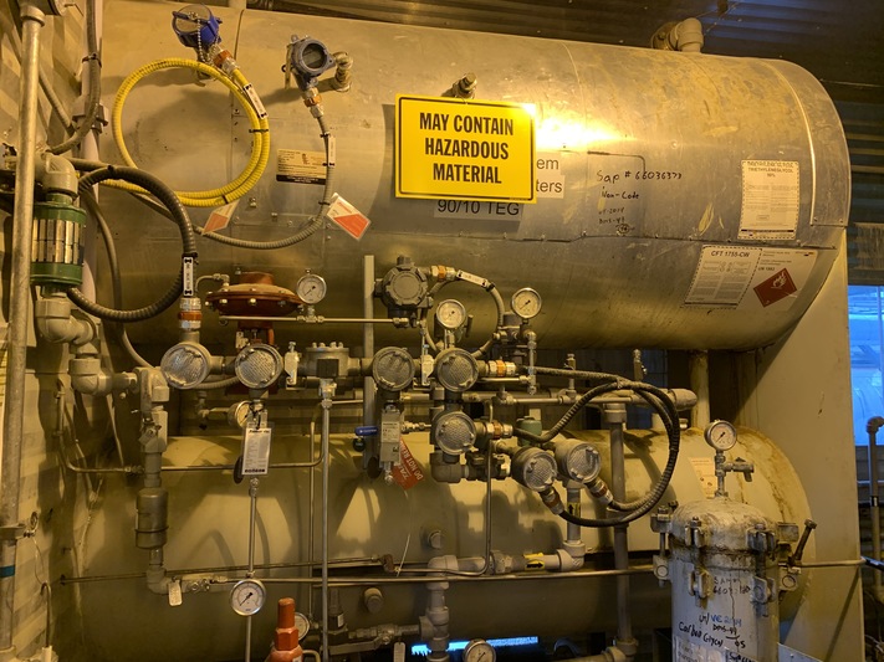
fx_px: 664
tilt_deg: +5.3
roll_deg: +0.2
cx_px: 442
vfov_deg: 53.0
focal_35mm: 26
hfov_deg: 67.3
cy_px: 331
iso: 125
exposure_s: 1/60
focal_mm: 4.25
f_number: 1.8
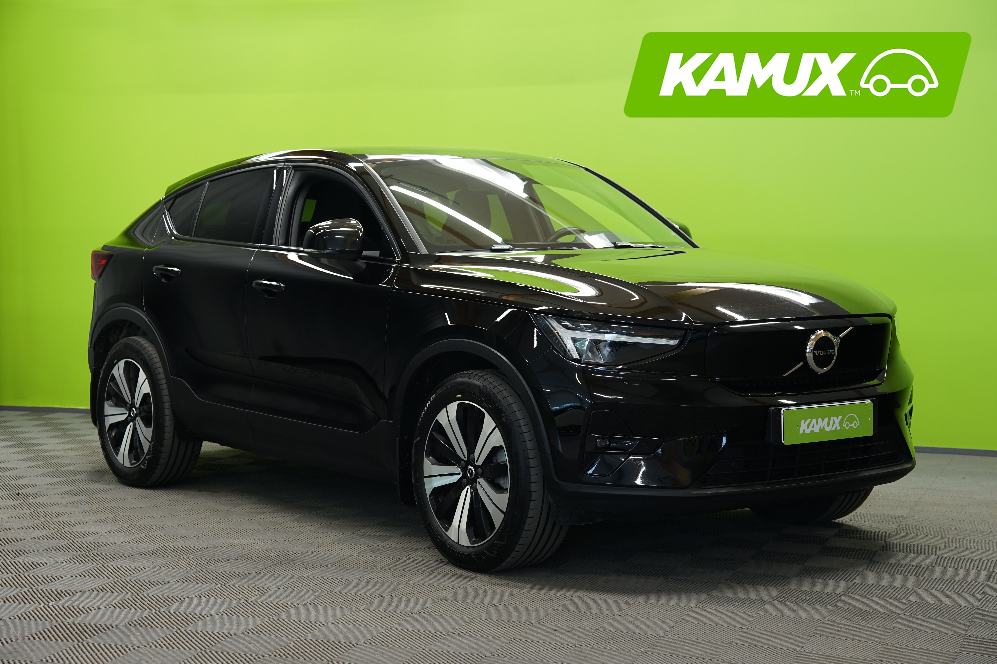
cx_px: 498
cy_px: 332
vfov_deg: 21.6
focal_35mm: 63
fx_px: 1745
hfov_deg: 31.9
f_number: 5
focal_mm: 63
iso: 500
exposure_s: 1/20
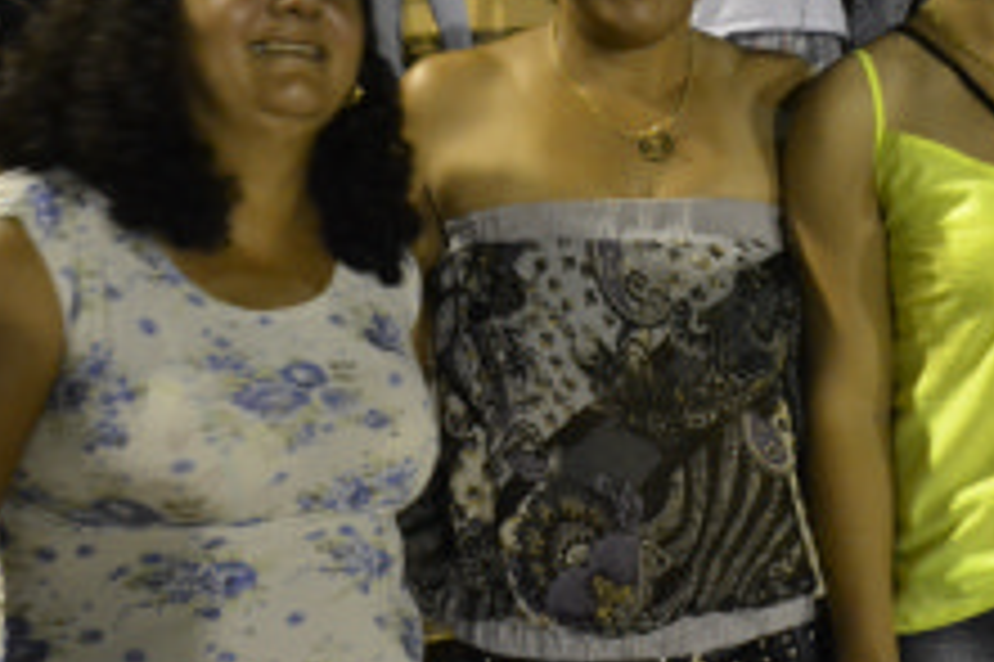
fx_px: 1876
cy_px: 214
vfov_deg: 19.9
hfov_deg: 29.1
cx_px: 774
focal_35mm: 68
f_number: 3.5
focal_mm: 20
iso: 3200
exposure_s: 1/30
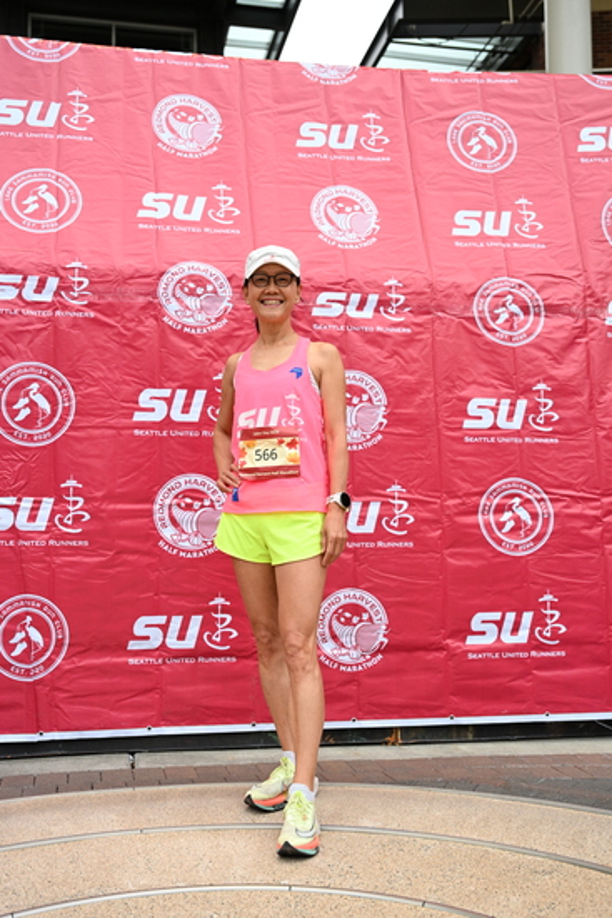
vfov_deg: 50.7
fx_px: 968
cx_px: 306
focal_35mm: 38
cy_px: 459
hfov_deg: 35.1
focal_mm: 38
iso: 2000
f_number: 4
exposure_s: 1/500
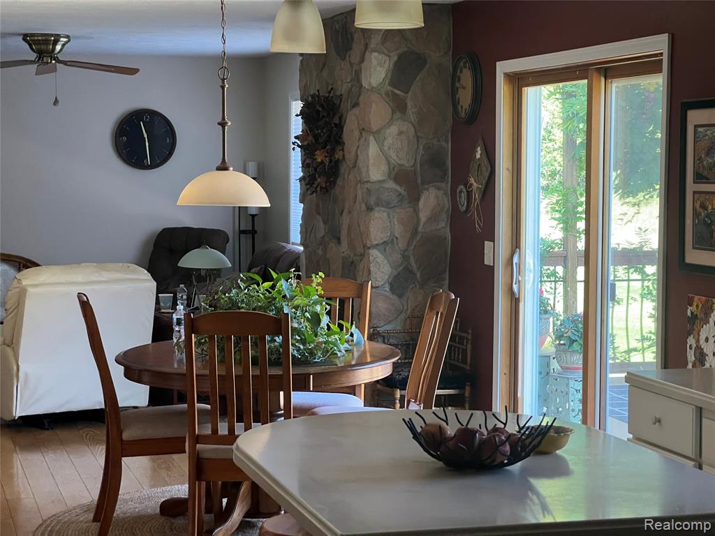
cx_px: 358
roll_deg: +0.2
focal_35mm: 77
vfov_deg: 19.1
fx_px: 1590
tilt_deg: -4.0
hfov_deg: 25.3
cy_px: 268
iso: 400
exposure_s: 1/60
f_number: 2.8
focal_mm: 9
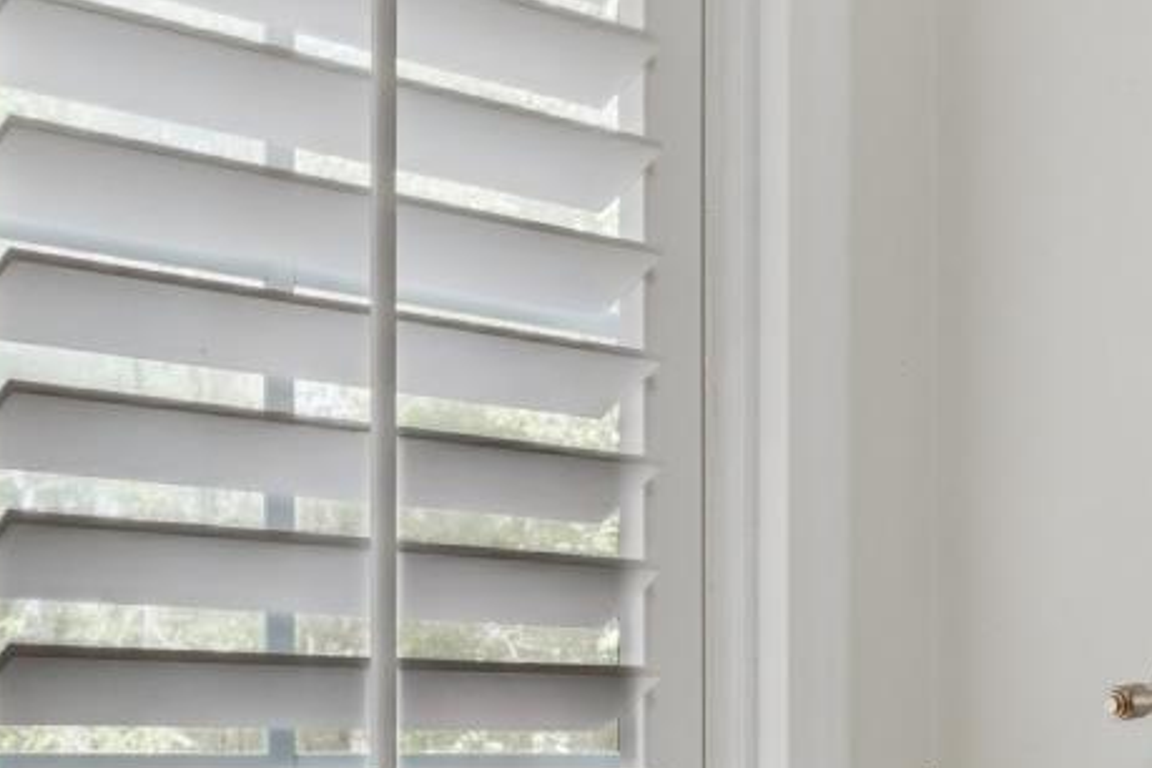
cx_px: 1654
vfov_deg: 15.8
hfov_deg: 20.8
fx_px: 2720
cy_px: 778
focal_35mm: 85
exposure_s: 1/20
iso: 400
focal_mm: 13
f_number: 8
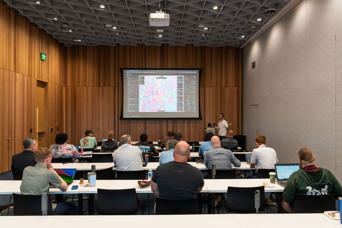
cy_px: 114
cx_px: 171
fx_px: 268
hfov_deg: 65.0
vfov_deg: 46.0
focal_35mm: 28
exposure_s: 1/80
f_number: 7.1
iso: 5000
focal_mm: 28
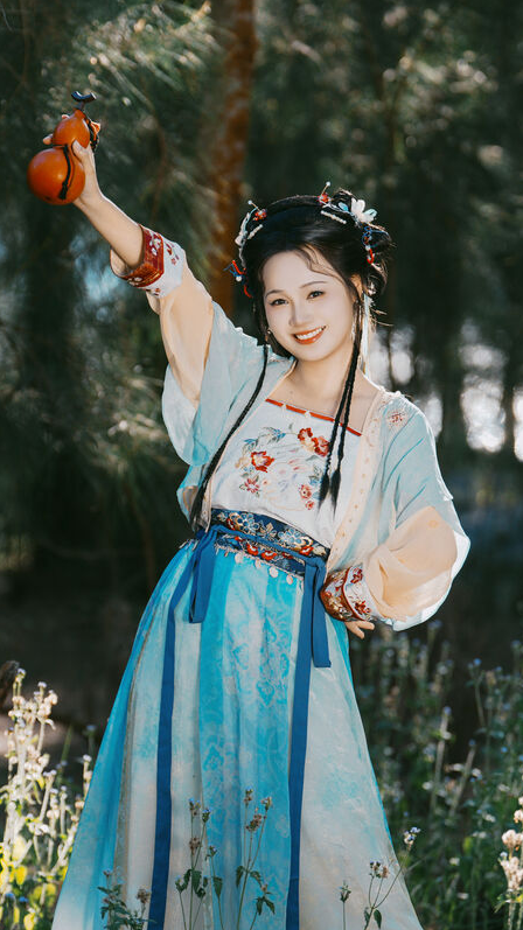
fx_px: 4317
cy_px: 464
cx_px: 155
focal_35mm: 175
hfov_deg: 6.9
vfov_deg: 12.3
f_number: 2.8
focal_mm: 111
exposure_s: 1/500
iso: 400
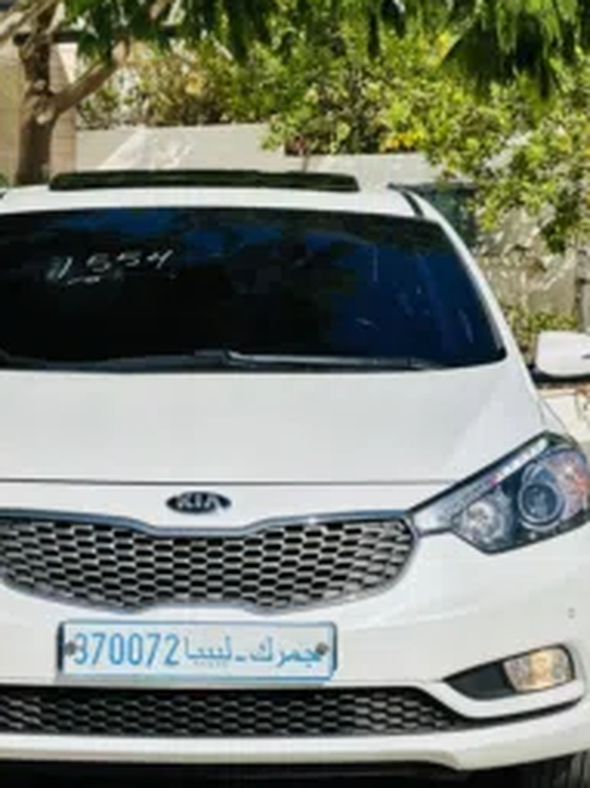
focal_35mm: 121
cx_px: 176
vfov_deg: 16.3
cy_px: 331
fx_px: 2752
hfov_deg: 12.2
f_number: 2.8
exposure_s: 1/1325
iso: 32
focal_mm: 9
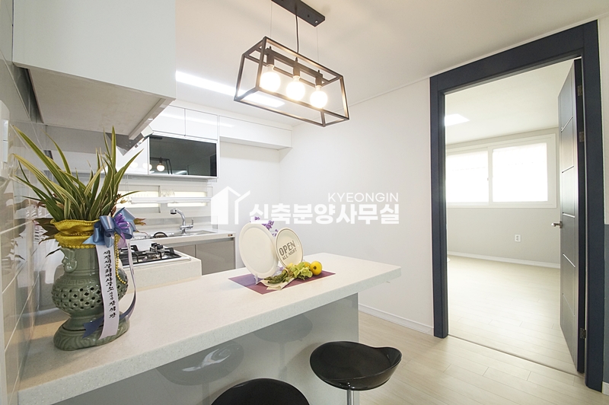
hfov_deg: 100.4
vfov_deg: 77.2
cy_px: 202
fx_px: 254
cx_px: 304
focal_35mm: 15
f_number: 9
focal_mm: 10
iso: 800
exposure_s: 1/30
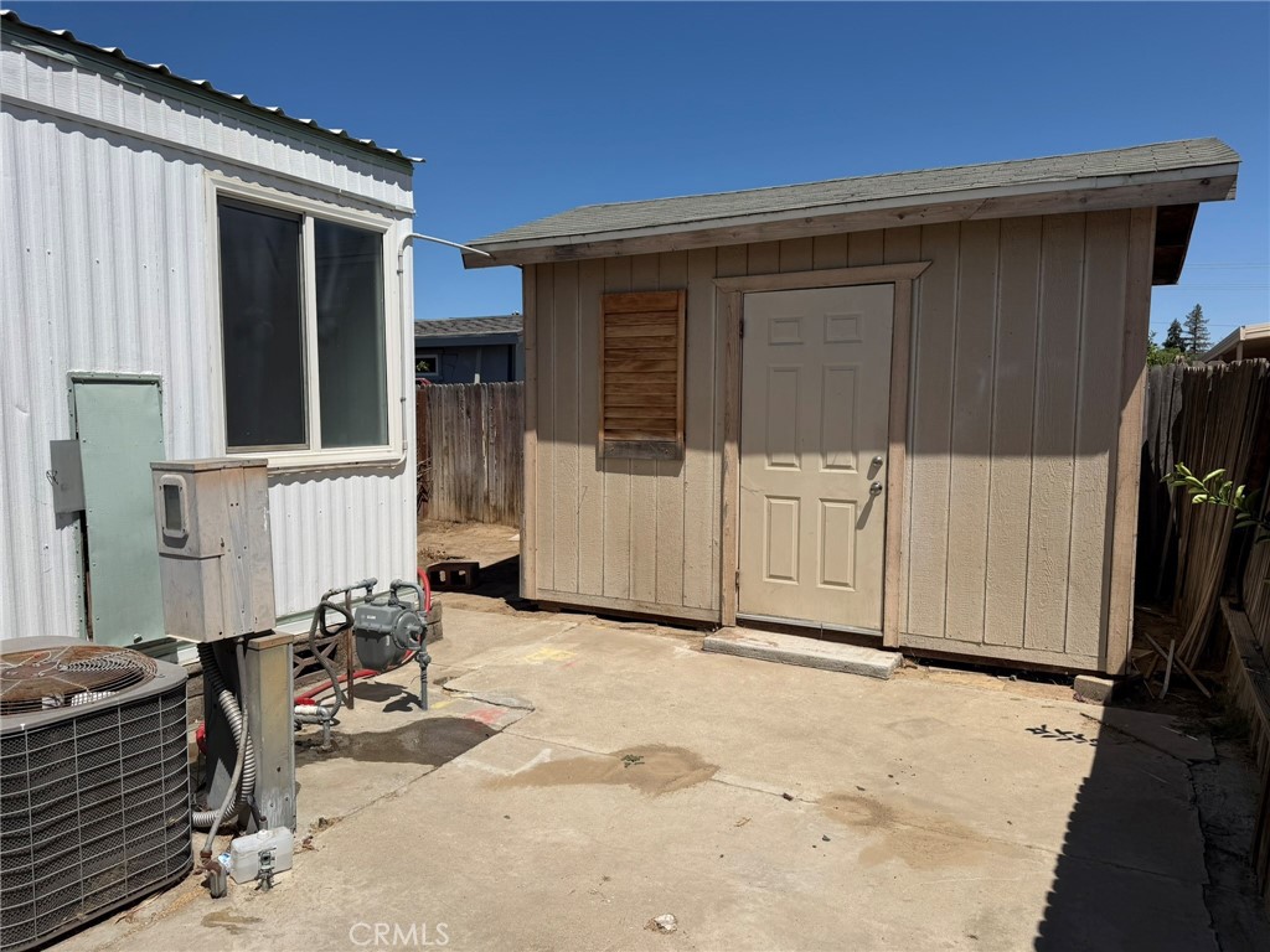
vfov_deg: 56.8
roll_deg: -0.1
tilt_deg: -4.2
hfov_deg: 71.6
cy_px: 476
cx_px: 635
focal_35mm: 24
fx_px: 881
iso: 80
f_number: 1.78
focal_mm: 6.76
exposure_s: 1/9091
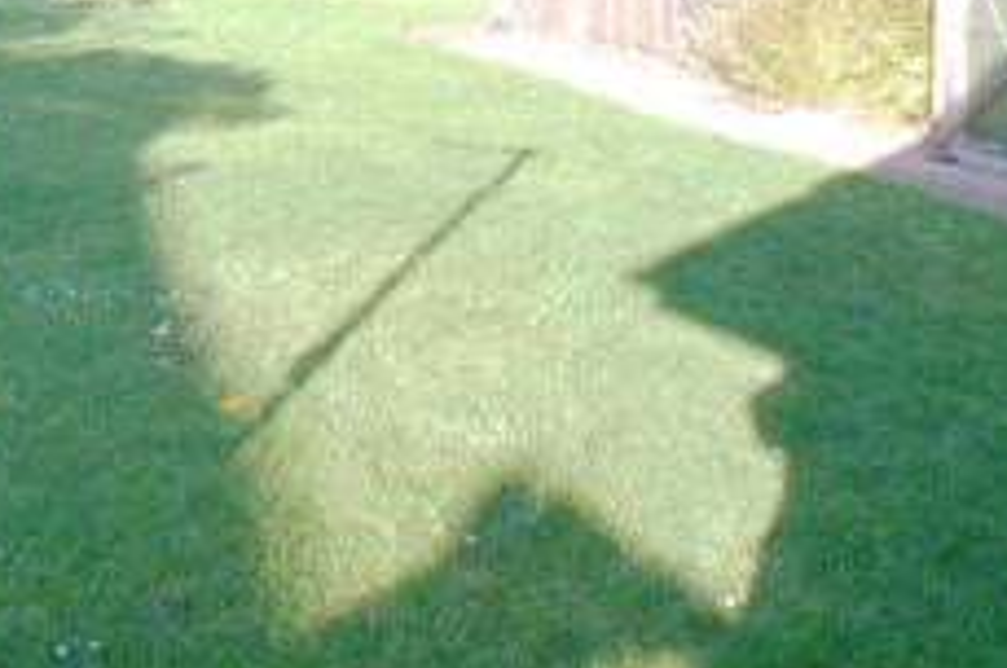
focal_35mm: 43
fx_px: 1201
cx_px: 114
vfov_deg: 29.3
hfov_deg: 42.1
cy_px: 18
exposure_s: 1/160
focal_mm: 10
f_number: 6.3
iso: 200
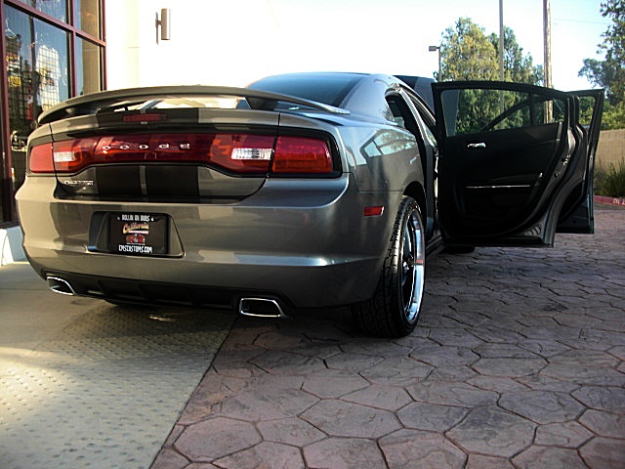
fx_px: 650
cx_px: 312
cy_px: 234
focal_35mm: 36
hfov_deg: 51.4
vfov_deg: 39.7
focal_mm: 6.3
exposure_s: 1/200
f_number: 2.8
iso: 50
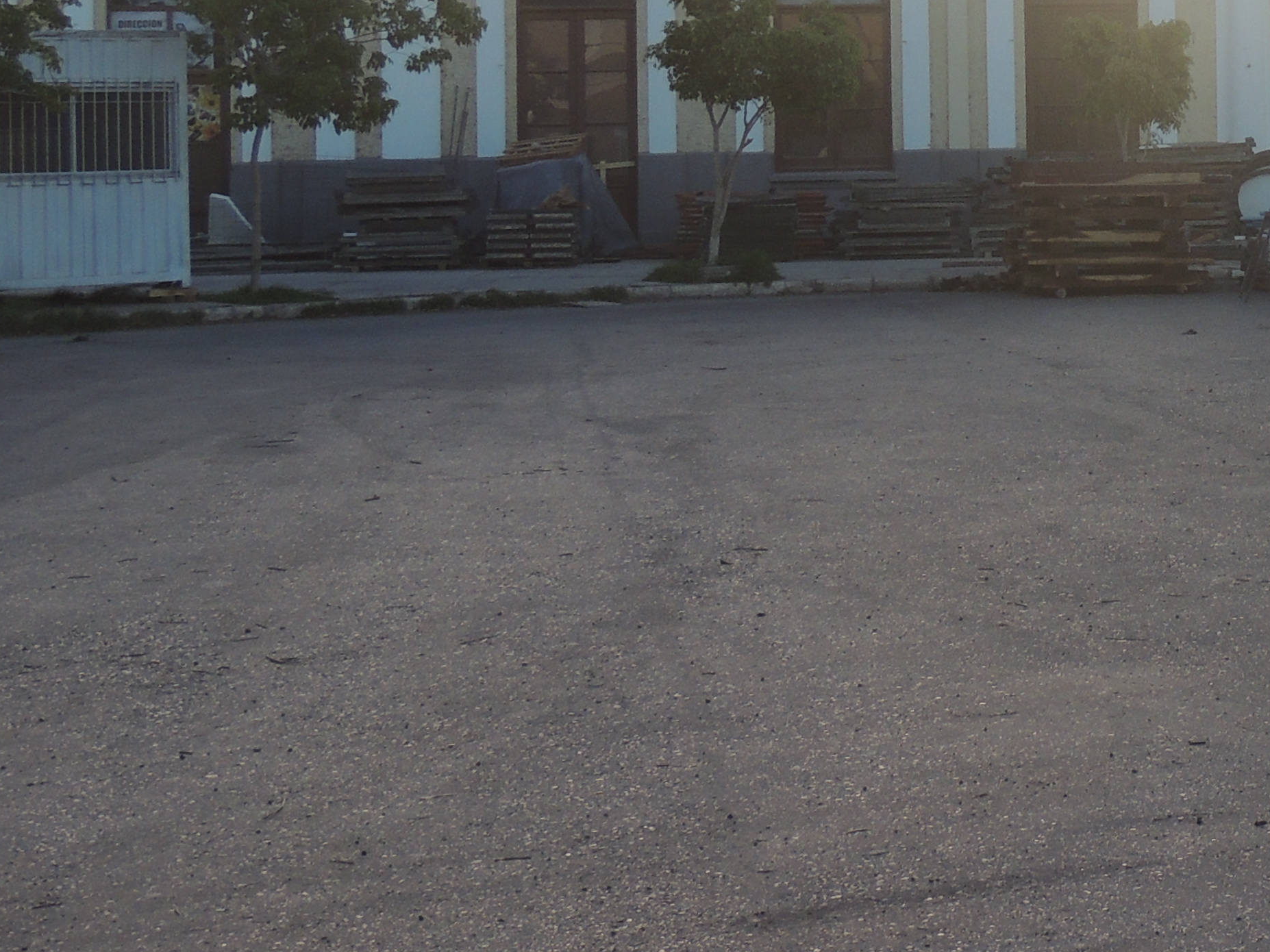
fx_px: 3191
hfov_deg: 21.1
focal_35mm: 87
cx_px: 1495
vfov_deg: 16.7
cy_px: 32
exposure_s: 1/320
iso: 100
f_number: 3.3
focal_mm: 6.2
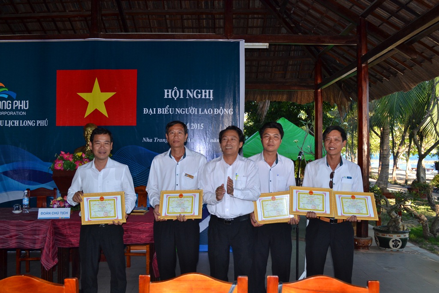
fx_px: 439
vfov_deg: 36.9
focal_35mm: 36
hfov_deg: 53.1
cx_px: 220
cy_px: 146
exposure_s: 1/125
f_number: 6.3
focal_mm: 24
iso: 400
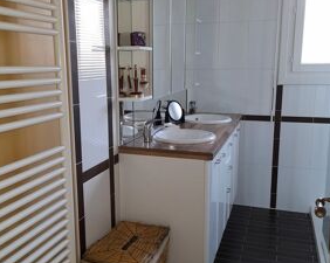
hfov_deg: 49.0
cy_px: 134
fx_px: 361
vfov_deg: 40.1
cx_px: 146
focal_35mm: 37
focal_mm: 4.6
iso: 125
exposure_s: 1/50
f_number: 2
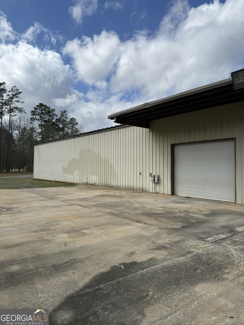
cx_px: 122
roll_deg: +0.2
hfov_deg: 56.8
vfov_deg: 71.6
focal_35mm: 24
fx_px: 226
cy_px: 162
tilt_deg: +4.7
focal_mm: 6.76
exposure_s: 1/8130
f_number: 1.78
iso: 80
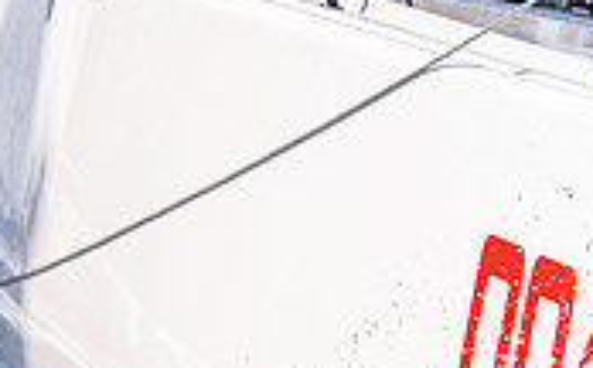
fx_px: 21985
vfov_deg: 1.0
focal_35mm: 1363
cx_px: 804
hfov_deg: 1.5
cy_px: -230
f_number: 4.5
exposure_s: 1/1000
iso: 200
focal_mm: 400
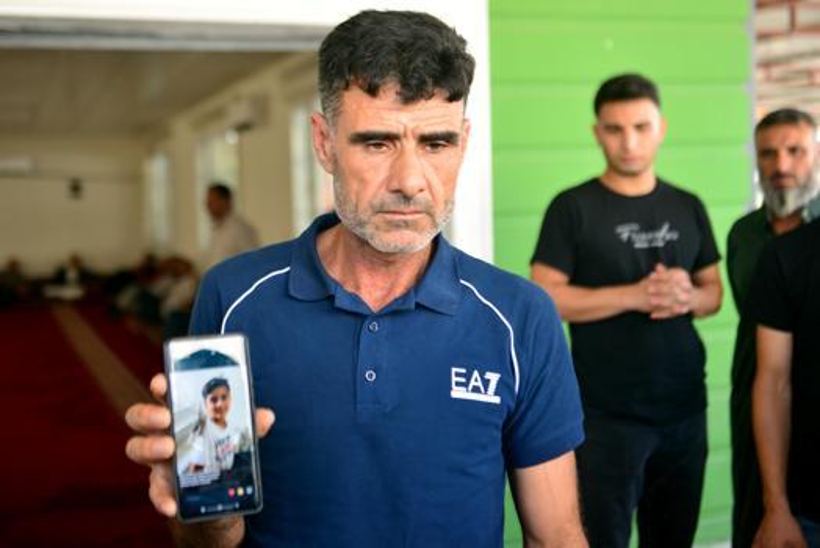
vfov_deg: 29.9
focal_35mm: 45
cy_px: 274
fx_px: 1026
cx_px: 410
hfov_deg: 43.6
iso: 800
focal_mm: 45
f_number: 2.8
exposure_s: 1/500
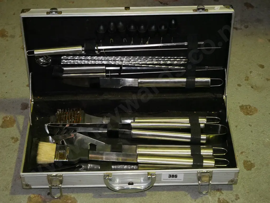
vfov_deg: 18.4
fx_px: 624
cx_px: 135
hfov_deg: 24.4
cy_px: 102
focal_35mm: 80
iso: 3200
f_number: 5.6
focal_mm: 40
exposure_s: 1/125
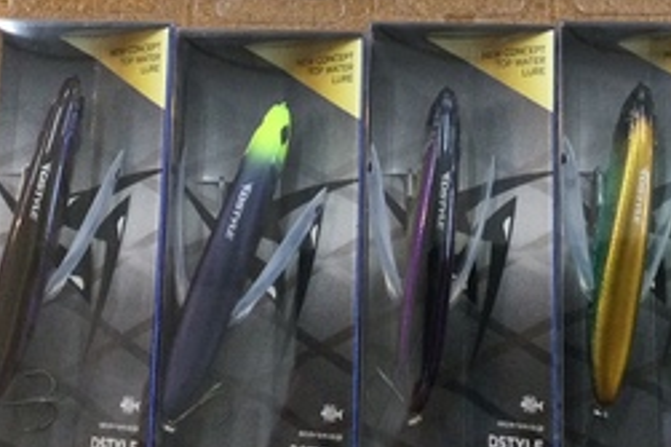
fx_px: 1434
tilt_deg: -80.3
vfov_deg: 17.3
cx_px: 433
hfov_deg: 26.2
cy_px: 3
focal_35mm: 77
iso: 50
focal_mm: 3.3
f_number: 2.4
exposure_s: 1/30
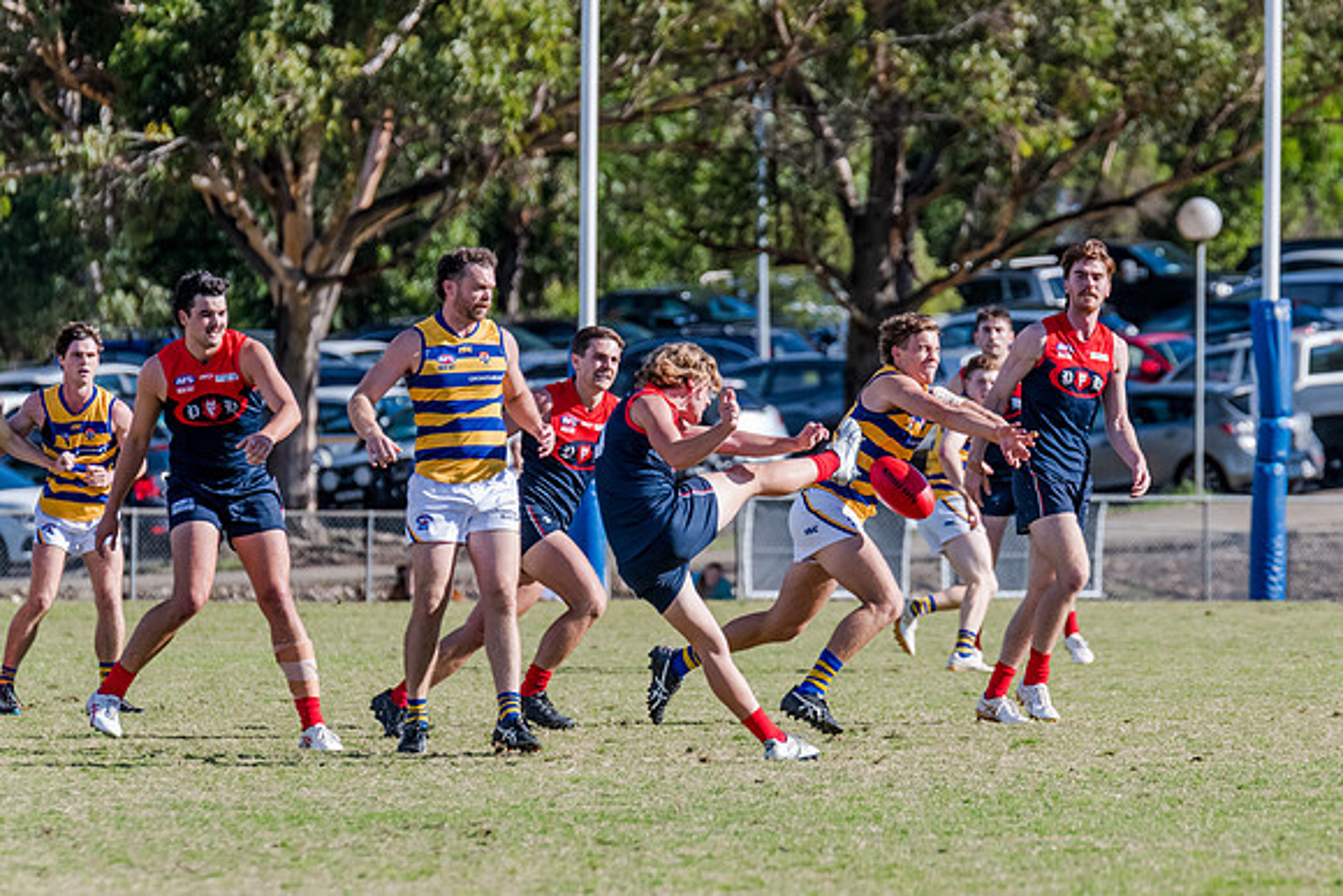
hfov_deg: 4.7
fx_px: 16223
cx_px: 801
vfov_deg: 3.2
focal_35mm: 435
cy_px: 466
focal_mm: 360
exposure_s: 1/1600
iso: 800
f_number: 7.1
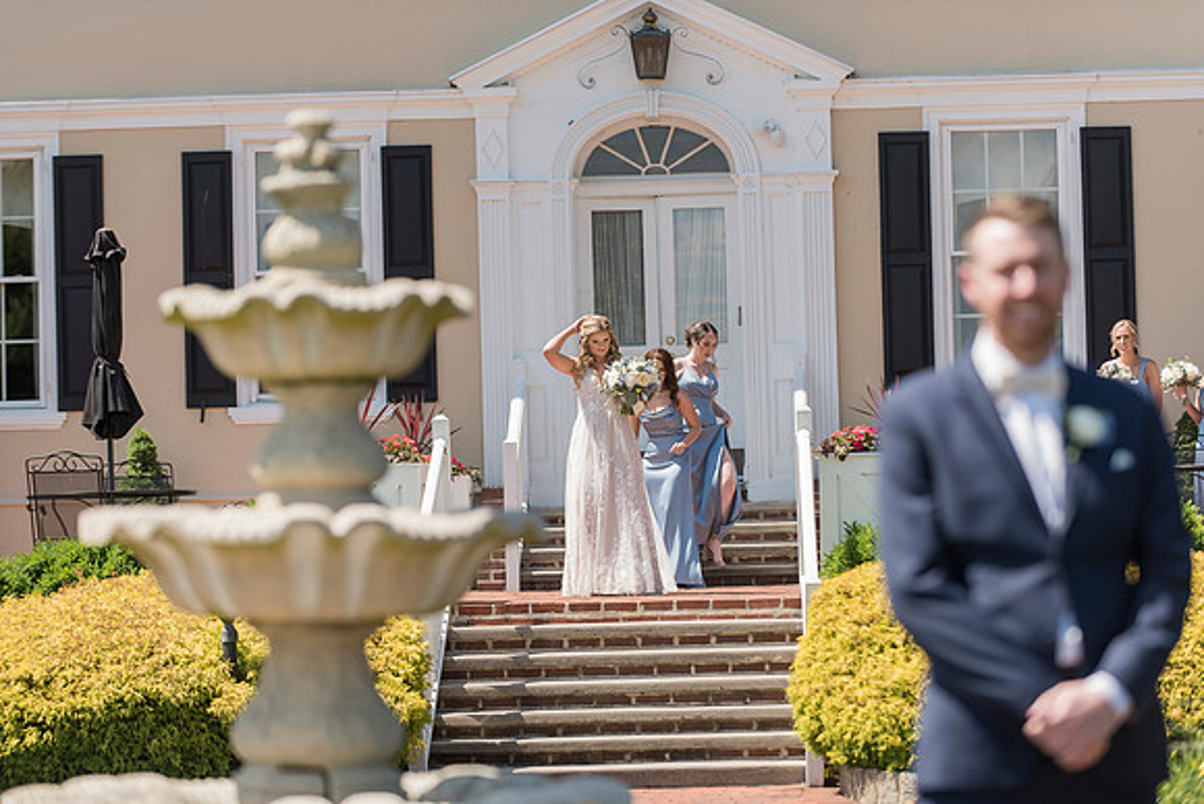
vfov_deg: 10.6
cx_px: 602
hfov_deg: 15.8
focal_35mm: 130
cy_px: 402
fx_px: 4349
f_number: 3.5
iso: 200
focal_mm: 130
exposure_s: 1/1600
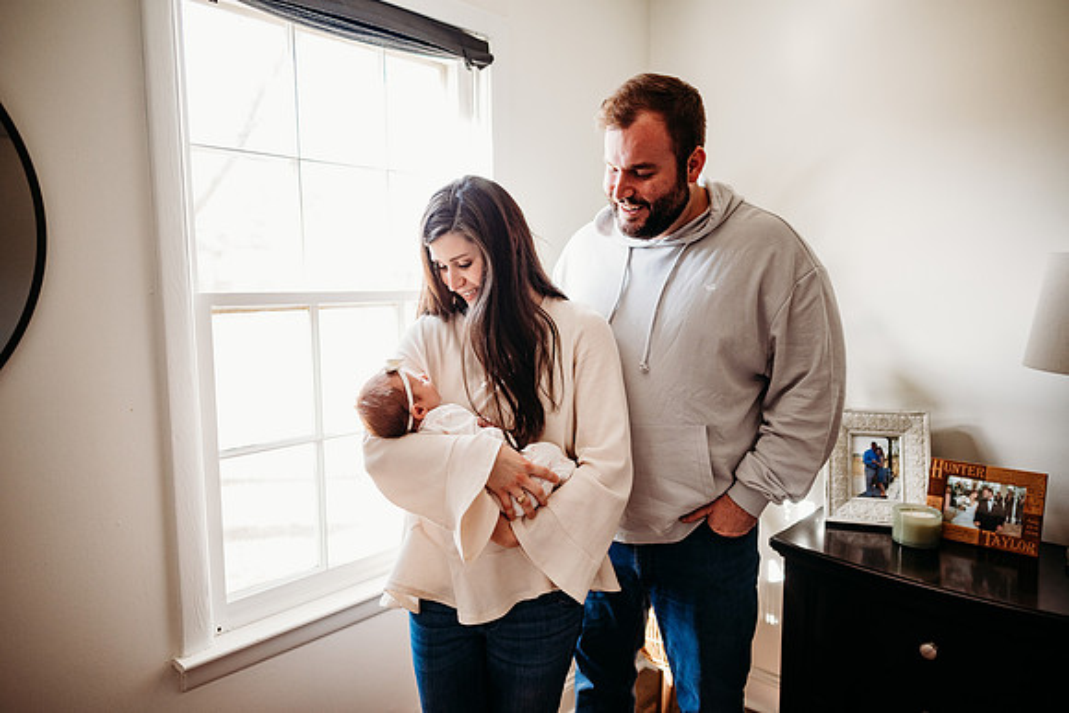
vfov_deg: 53.2
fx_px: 713
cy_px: 356
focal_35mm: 24
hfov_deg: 73.7
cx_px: 534
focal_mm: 24
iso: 640
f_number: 1.8
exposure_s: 1/500
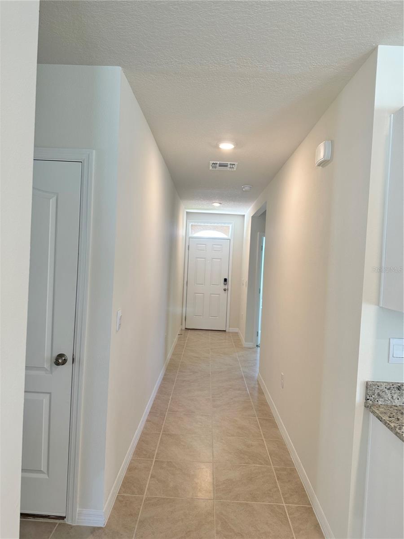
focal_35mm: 24
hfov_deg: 56.8
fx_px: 373
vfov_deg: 71.6
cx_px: 202
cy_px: 270
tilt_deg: -1.6
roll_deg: -2.7
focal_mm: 6.86
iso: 100
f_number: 1.78
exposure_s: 1/120
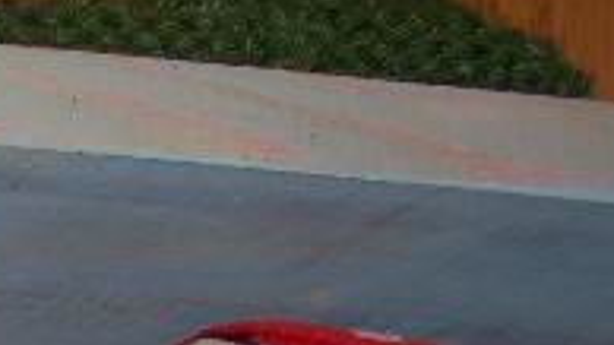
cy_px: 1135
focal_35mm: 214
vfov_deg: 5.3
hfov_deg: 9.3
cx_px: -701
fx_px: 3483
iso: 80
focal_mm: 7.54
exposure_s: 1/30
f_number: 2.8
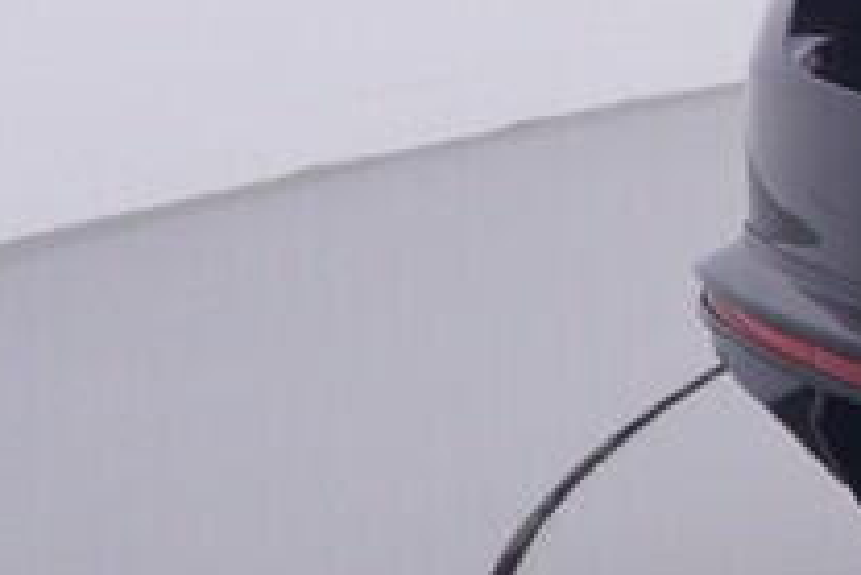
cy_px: -410
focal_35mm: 155
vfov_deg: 8.5
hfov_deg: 9.5
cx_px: 2769
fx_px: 3720
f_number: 5
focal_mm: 15
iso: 200
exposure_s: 1/80
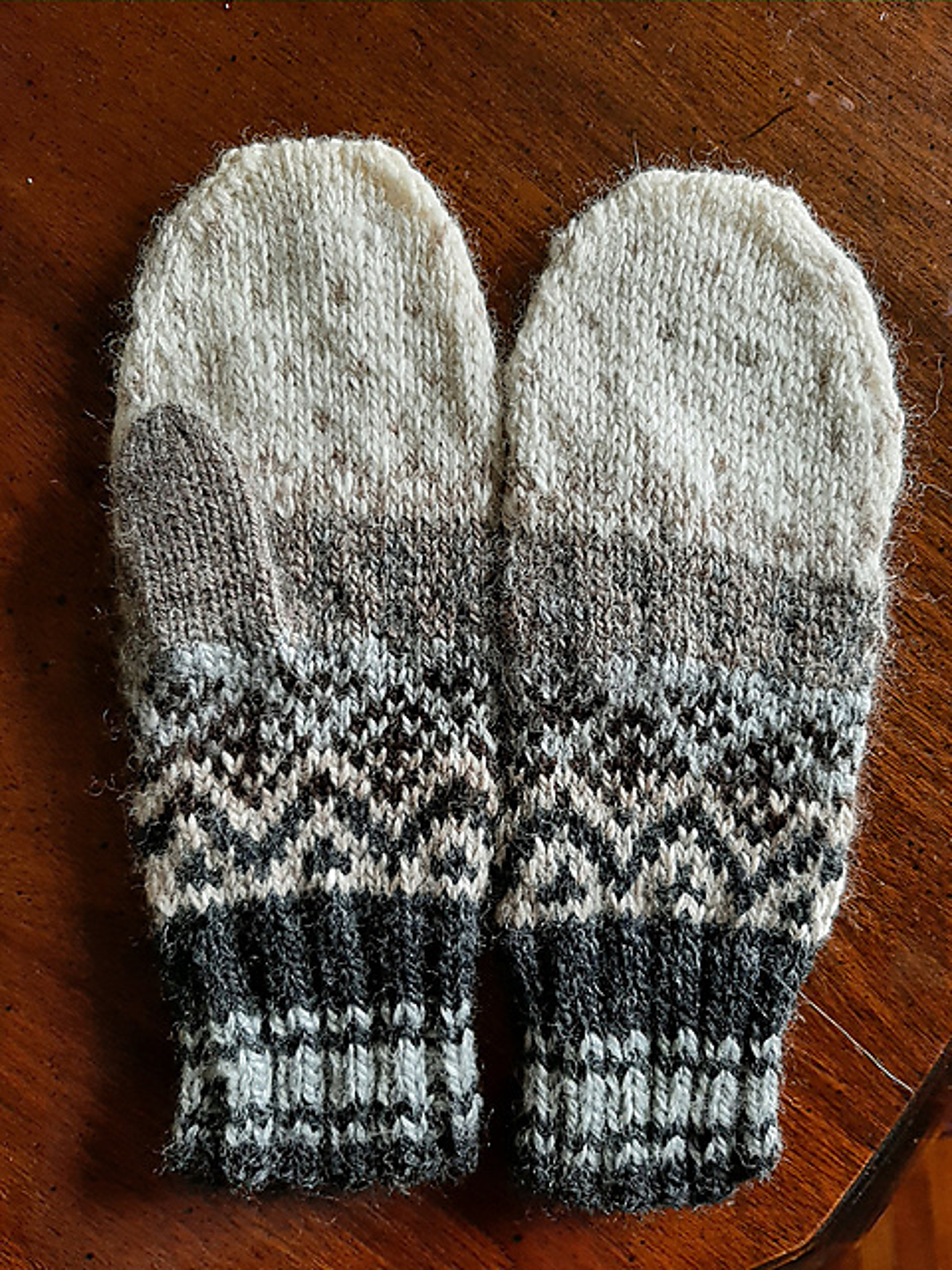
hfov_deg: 53.1
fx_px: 953
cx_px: 476
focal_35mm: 26
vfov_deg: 67.3
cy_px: 635
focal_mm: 3.93
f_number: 1.7
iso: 125
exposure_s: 1/60
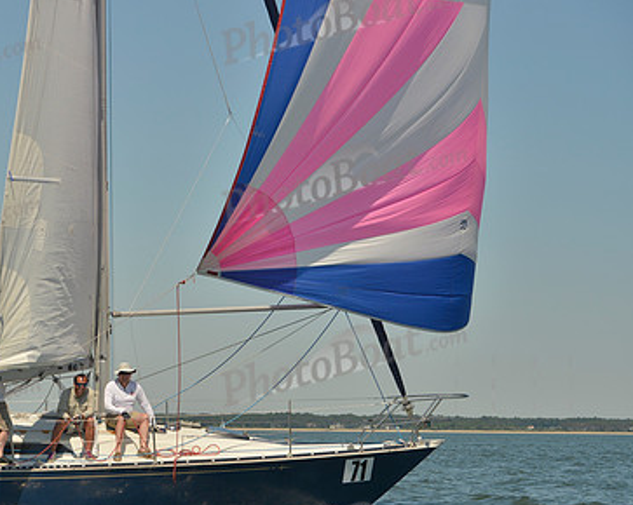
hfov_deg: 18.1
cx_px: 133
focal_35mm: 105
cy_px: 295
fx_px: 1966
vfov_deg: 14.7
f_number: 7.1
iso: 200
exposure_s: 1/800
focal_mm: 70
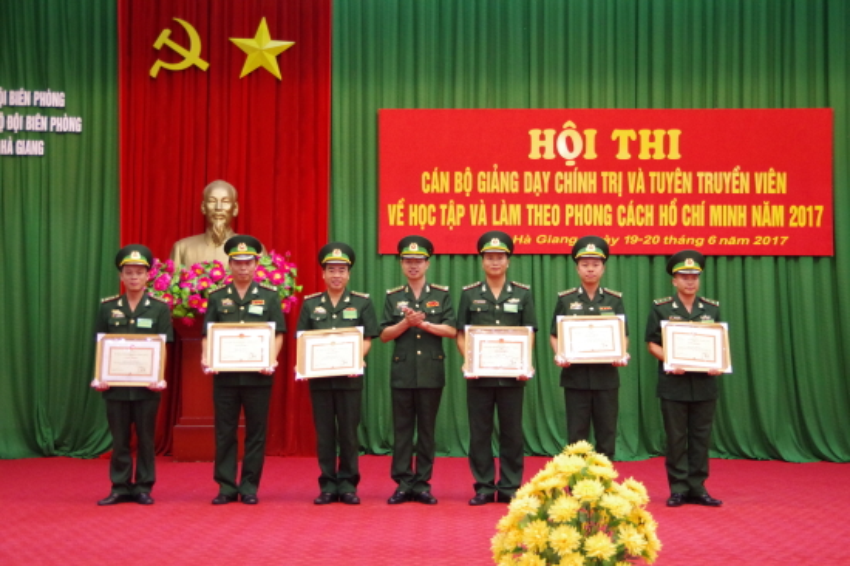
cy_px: 283
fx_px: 1274
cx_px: 425
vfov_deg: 25.0
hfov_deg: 36.9
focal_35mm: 54
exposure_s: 1/25
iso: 3200
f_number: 4.5
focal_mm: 36
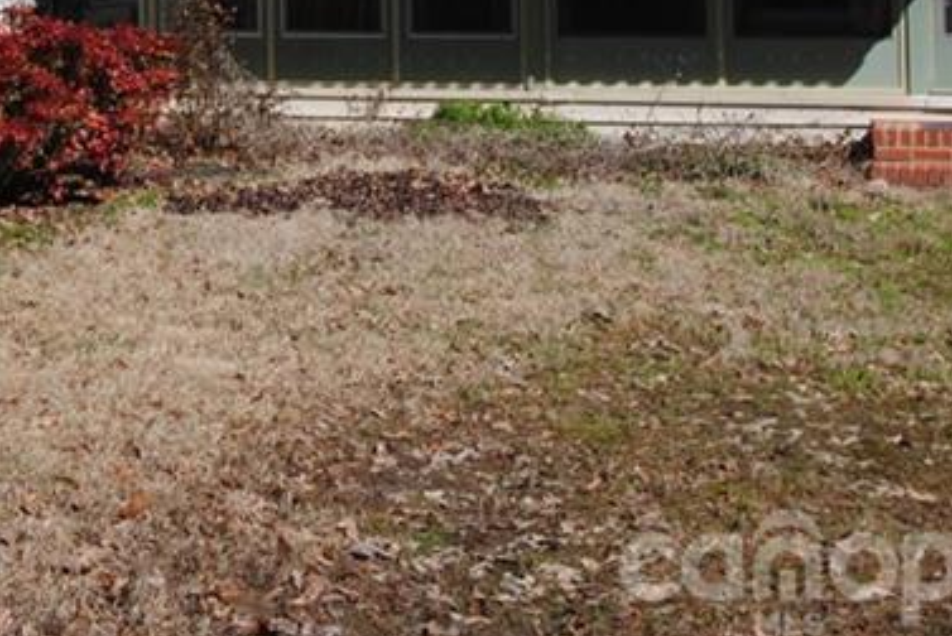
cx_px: 35
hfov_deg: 25.1
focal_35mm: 77
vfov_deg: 16.7
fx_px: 2047
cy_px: -179
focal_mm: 19
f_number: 8
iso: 100
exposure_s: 1/250
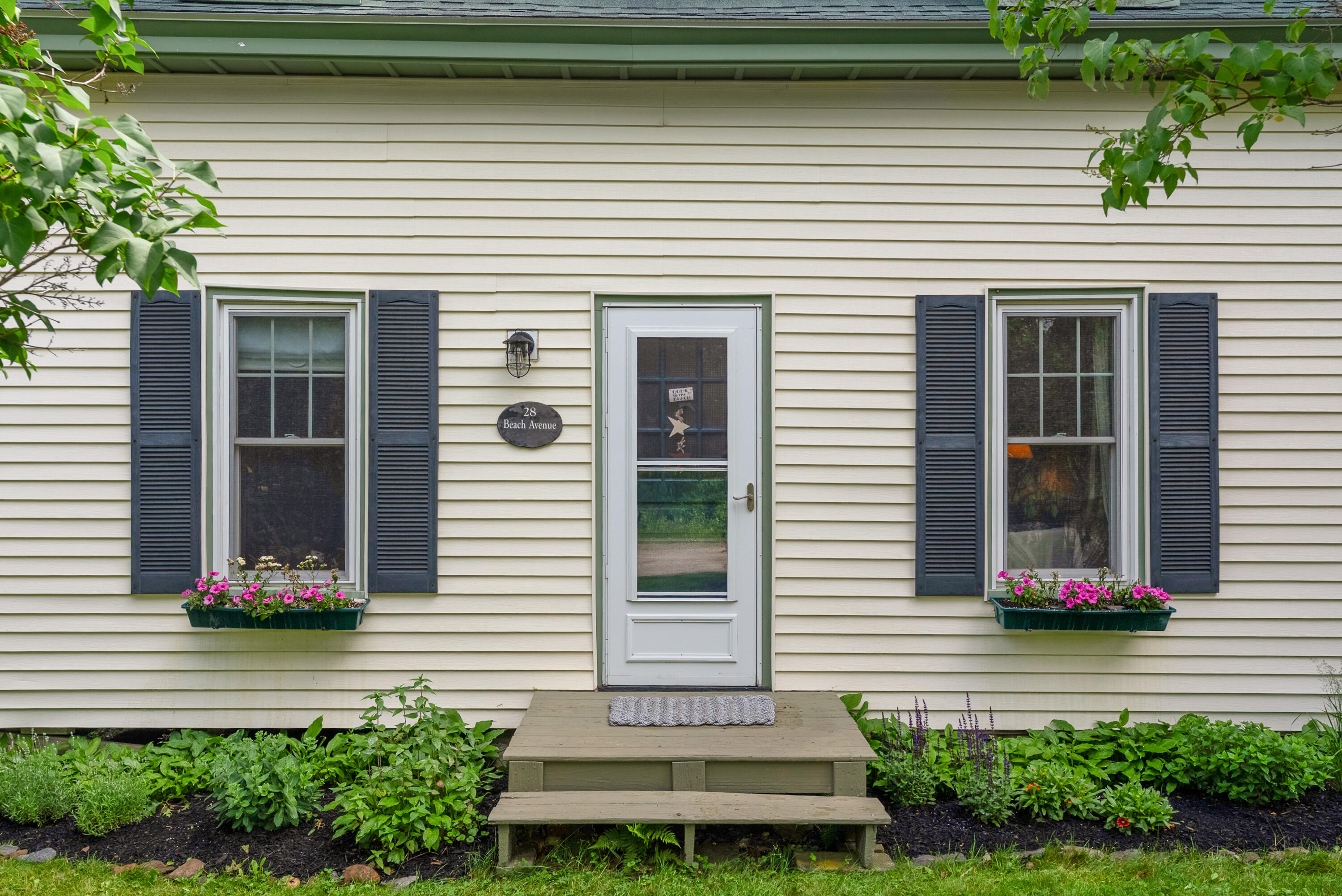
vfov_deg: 51.3
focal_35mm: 25
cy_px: 448
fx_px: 932
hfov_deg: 71.5
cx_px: 671
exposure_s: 1/400
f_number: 7.1
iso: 320
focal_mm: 25
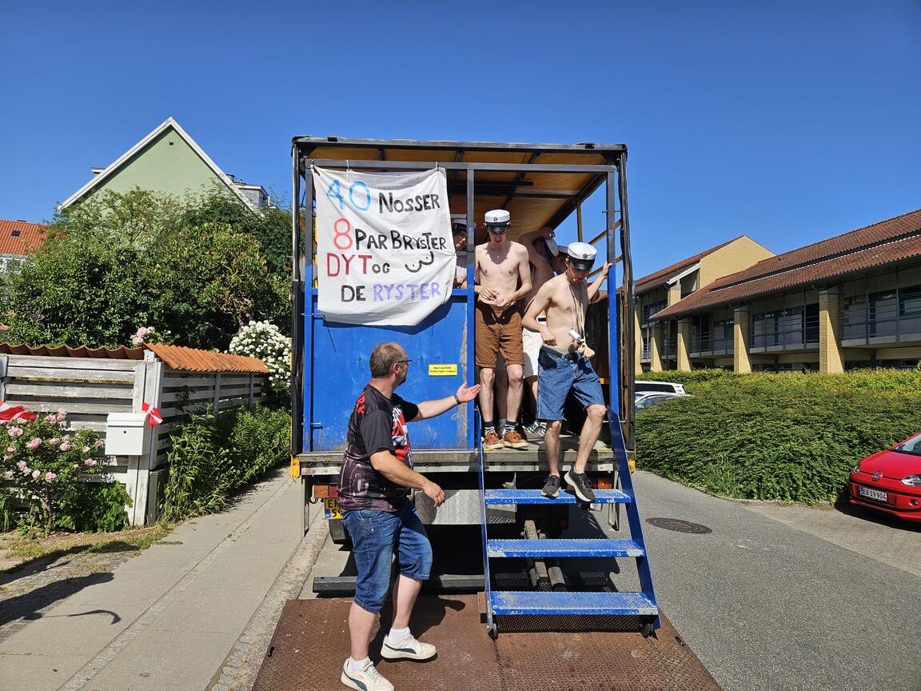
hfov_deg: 73.9
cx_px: 460
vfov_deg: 58.9
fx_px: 612
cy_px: 346
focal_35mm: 23
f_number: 1.8
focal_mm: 5.4
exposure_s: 1/2565
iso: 25
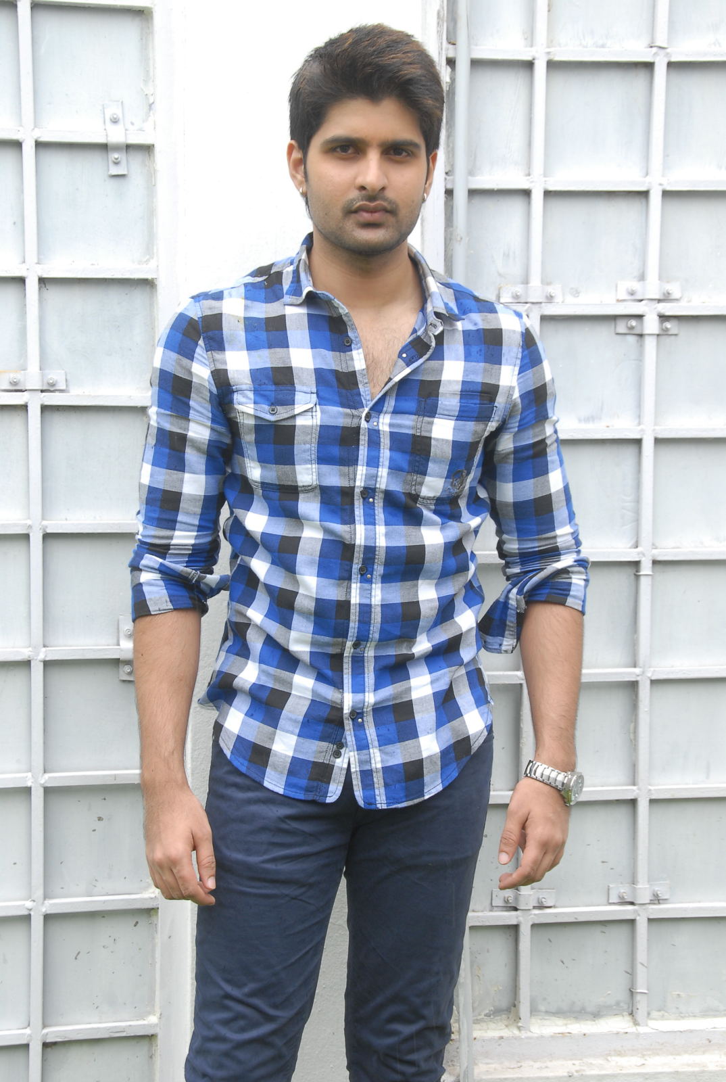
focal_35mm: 66
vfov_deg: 30.5
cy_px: 541
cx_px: 363
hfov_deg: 20.7
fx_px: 1987
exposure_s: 1/125
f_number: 9
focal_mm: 44
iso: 320
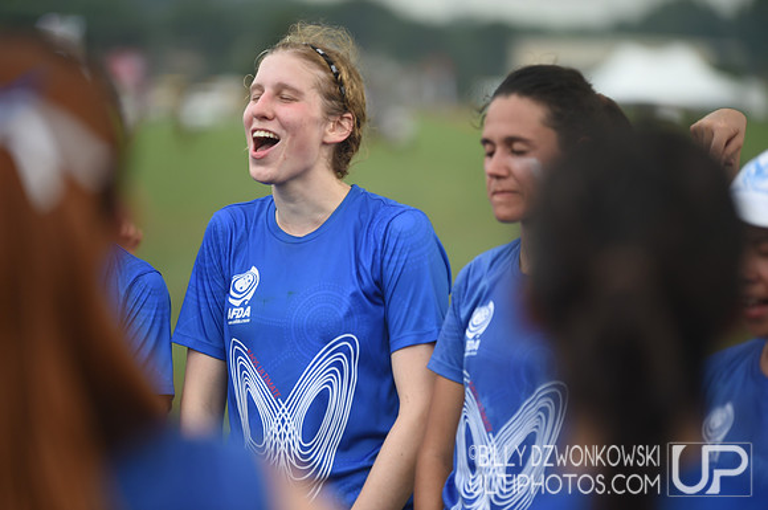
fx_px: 4261
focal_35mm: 200
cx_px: 384
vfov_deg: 6.8
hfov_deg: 10.3
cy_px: 255
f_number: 2.8
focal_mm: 200
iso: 200
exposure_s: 1/500
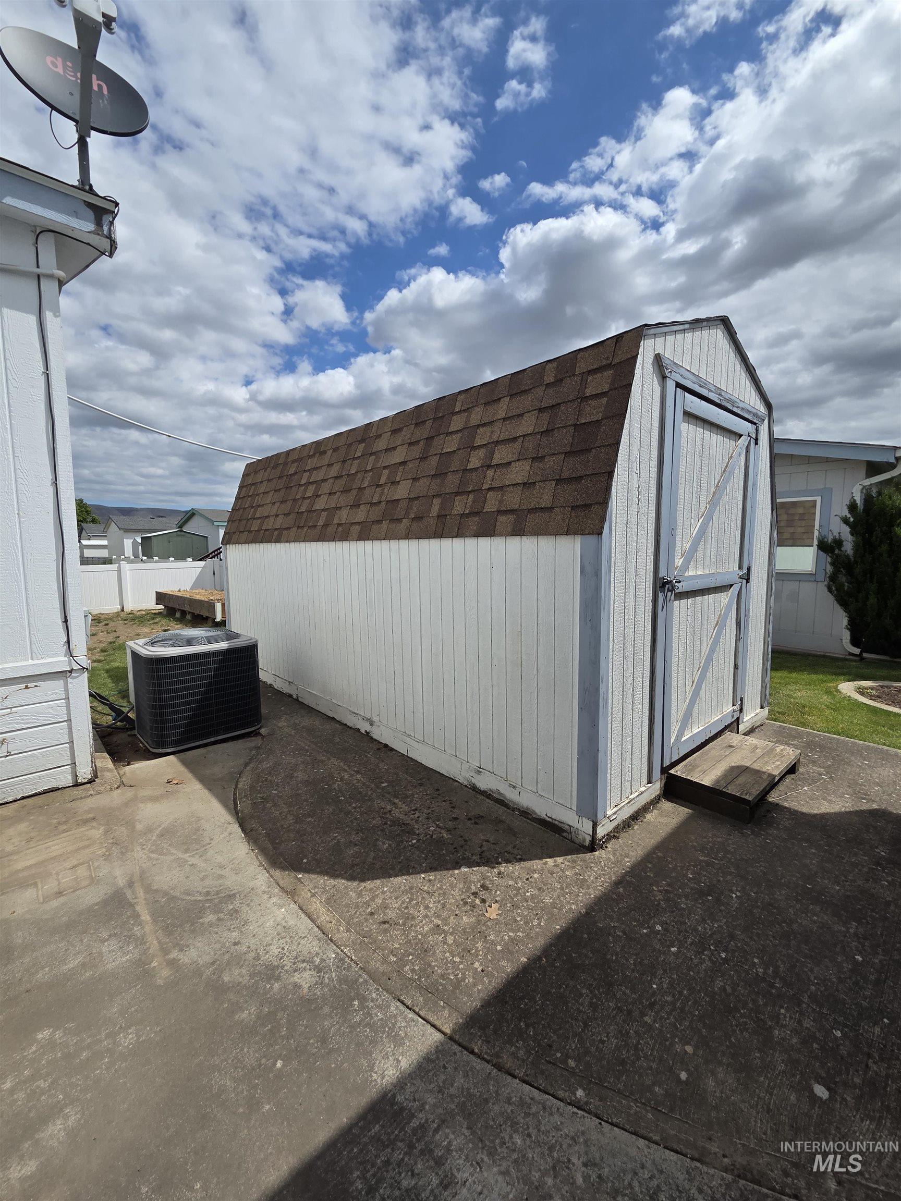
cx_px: 450
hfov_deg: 89.9
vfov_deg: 106.2
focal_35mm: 13
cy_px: 600
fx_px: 451
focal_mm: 2.2
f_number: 2.2
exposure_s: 1/3512
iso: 50
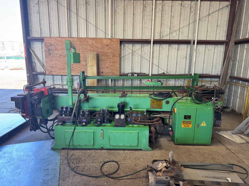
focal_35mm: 24
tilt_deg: -11.2
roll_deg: -1.1
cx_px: 124
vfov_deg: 56.8
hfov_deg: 71.6
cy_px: 93
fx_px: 173
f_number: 1.78
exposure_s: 1/121
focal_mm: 6.76
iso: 100
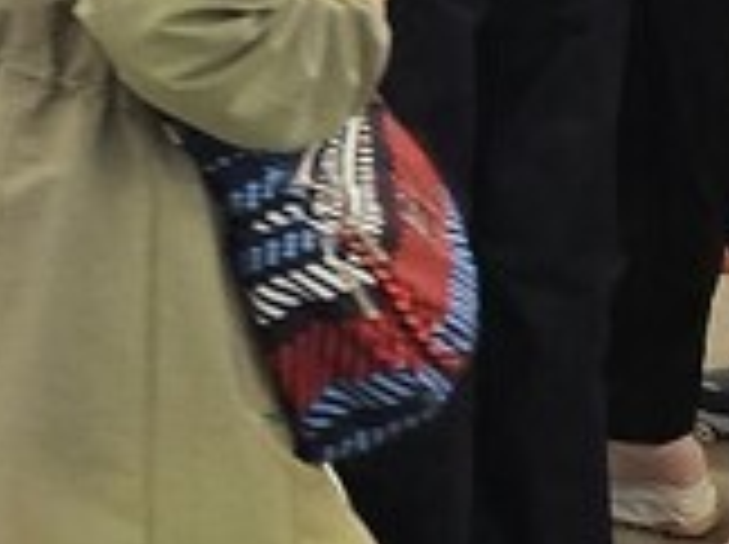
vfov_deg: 7.0
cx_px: -680
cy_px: -1039
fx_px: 3995
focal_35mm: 190
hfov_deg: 9.8
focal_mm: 5
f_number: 1.8
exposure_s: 1/120
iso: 200
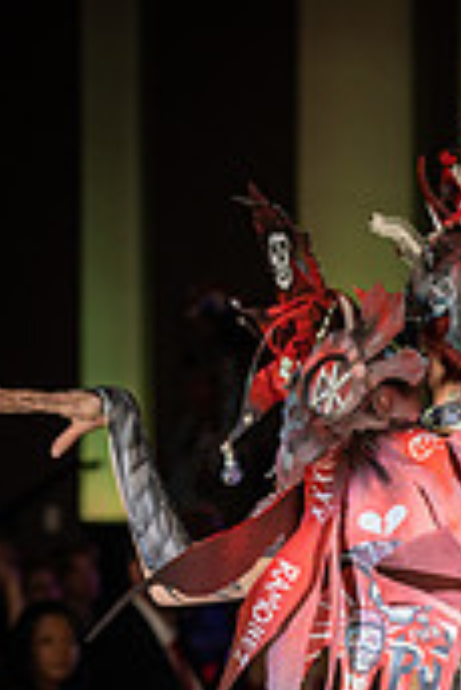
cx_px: 473
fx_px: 3508
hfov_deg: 7.5
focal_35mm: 183
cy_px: 899
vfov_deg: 11.0
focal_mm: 70
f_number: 2.8
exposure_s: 1/500
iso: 1250
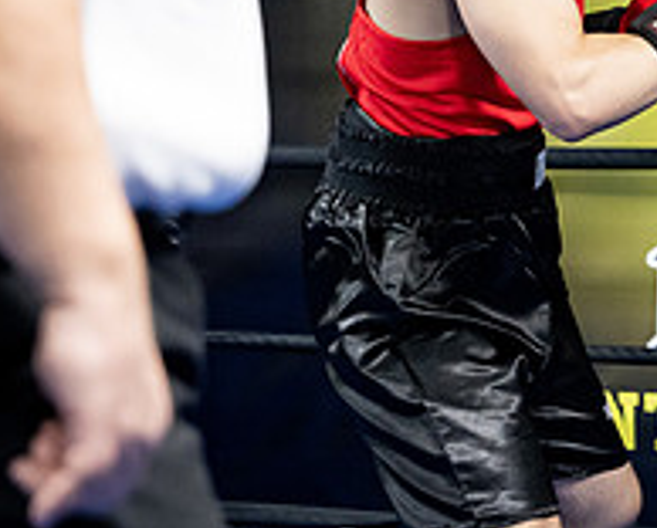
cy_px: 174
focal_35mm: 196
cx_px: 891
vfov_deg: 7.9
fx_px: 3819
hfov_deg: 9.6
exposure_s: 1/1000
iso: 8000
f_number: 2.8
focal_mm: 70
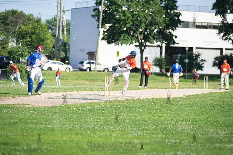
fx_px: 1003
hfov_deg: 13.2
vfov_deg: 8.9
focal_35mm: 155
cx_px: 116
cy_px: 78
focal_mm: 155
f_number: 2.8
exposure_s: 1/2000
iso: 200
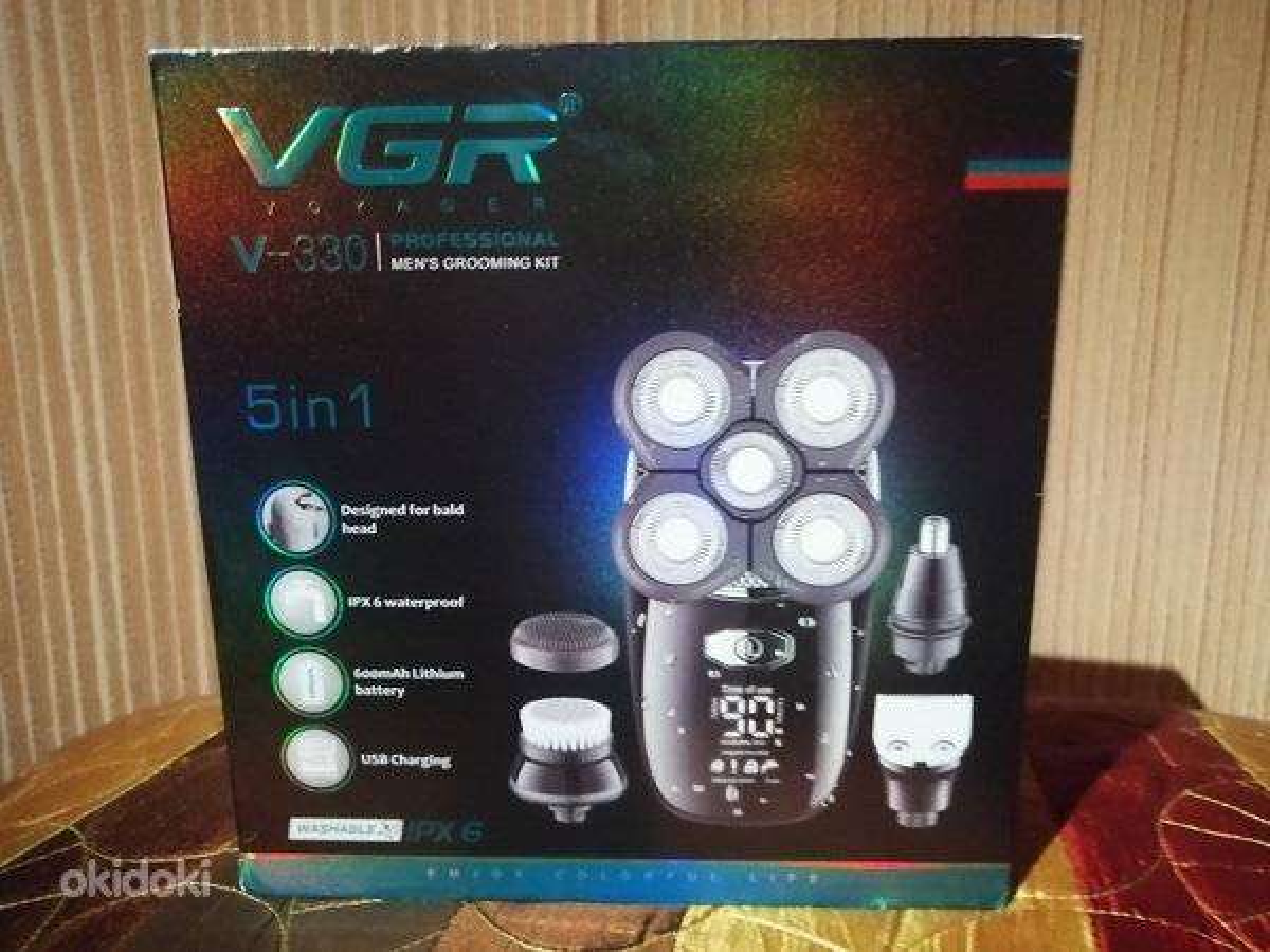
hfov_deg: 65.3
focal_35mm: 27
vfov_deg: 51.4
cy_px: 476
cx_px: 635
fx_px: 991
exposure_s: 1/14.3
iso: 1000
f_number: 1.8
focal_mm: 3.88
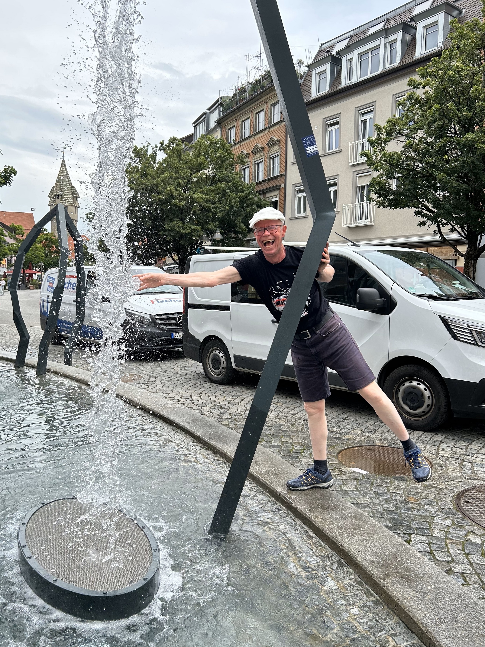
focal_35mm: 26
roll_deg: -0.4
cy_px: 324
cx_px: 242
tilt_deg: -3.9
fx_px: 486
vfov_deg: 67.3
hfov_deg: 53.0
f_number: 1.5
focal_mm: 5.7
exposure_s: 1/1621
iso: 50
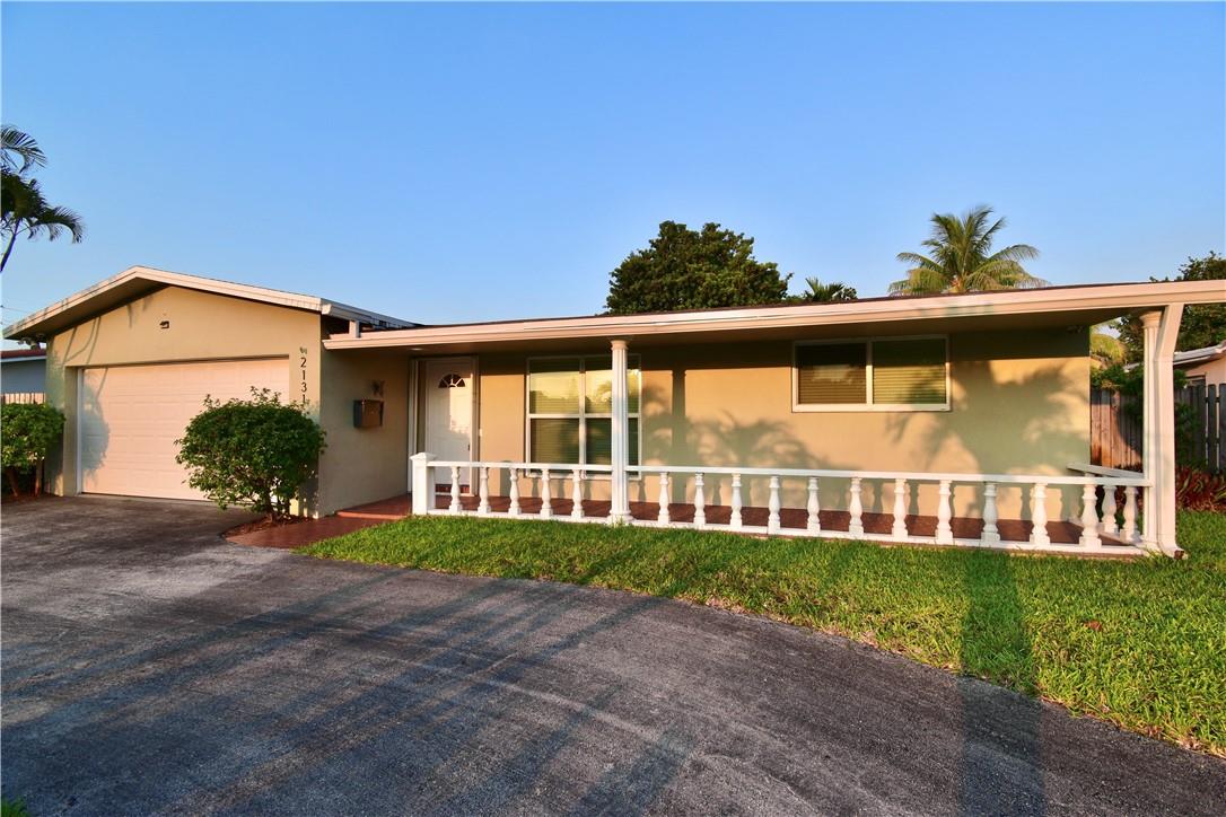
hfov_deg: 100.4
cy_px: 408
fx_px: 511
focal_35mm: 15
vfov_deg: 77.3
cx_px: 613
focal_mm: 10
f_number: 10
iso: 400
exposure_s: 1/200
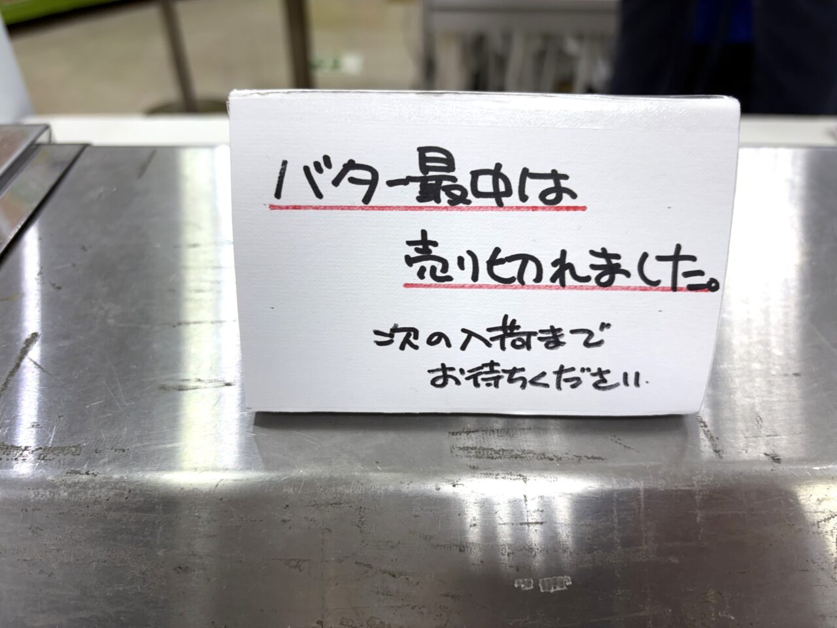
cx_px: 418
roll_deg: +0.8
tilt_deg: -39.3
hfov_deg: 67.3
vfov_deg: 53.1
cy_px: 314
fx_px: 629
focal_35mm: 26
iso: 32
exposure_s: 1/100
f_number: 1.6
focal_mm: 5.96
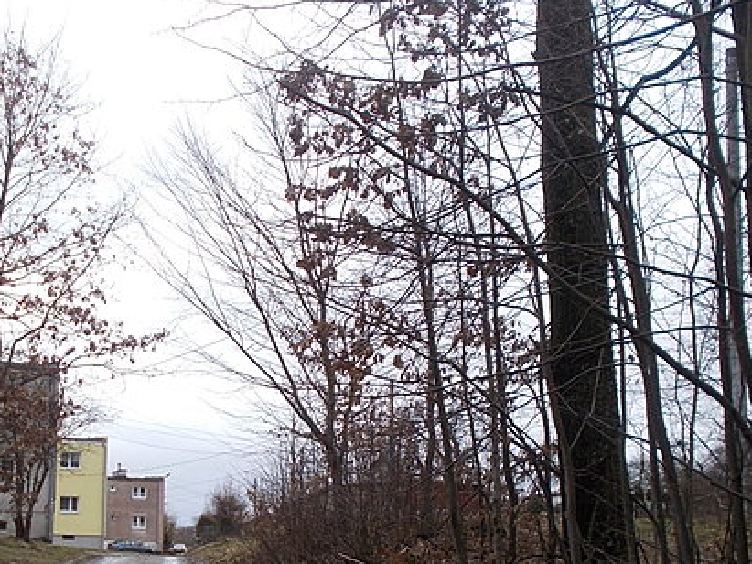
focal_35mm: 57
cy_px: 495
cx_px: 199
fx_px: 1238
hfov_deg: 33.2
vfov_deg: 25.0
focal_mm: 4.6
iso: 80
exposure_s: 1/160
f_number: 3.2
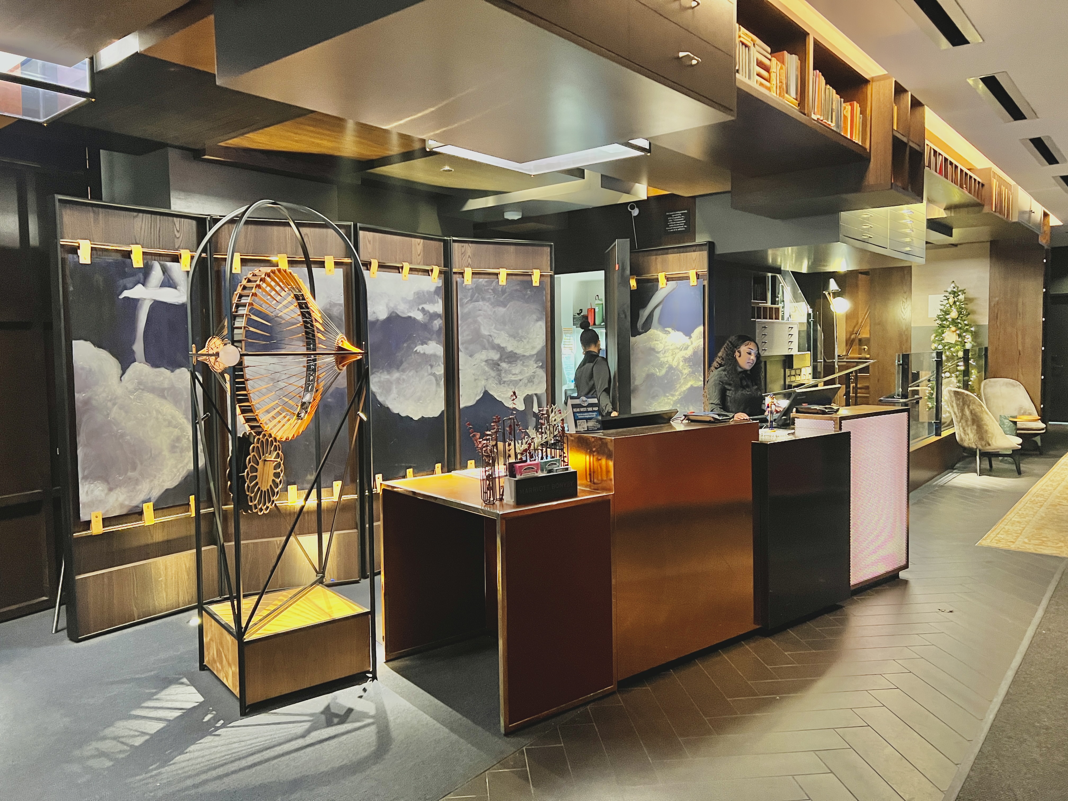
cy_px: 400
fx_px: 802
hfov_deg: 67.3
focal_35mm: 26
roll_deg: +1.1
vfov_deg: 53.1
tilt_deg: -1.9
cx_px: 534
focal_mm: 5.7
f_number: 1.5
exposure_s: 1/40
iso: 640
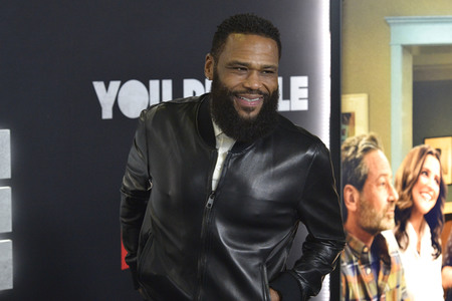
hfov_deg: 21.5
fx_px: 1193
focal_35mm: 95
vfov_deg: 14.4
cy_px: 150
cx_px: 226
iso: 3200
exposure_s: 1/250
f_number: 6.3
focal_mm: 95
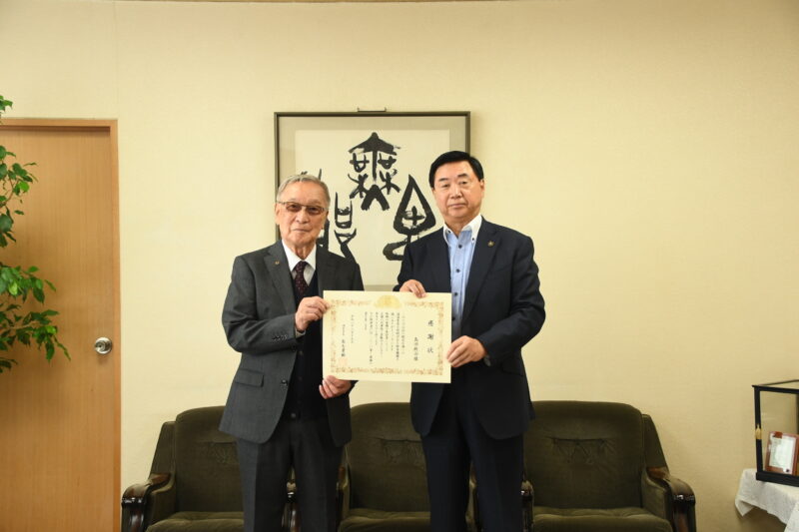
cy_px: 266
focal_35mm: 48
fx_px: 1065
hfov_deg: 41.1
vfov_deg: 28.1
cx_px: 400
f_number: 4.2
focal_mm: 32
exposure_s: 1/80
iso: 800
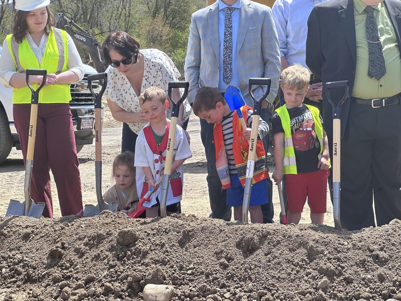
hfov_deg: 25.3
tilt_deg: -2.6
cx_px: 200
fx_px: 892
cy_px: 150
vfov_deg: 19.1
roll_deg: +1.0
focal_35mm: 77
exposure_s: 1/296
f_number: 2.8
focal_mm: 9
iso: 32
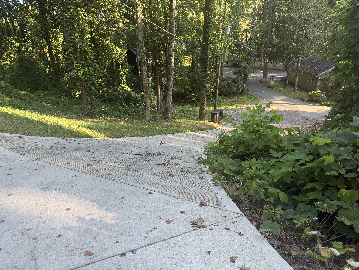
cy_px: 135
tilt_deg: -22.7
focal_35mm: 24
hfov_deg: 71.6
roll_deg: +2.7
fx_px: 249
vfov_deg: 56.8
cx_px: 180
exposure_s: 1/169
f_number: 1.78
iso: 64
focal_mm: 6.76
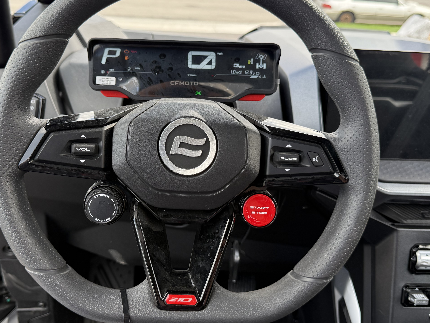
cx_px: 188
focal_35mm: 36
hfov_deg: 51.2
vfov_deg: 39.6
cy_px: 152
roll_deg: -1.4
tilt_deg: -20.6
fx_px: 447
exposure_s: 1/360
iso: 100
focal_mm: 6.76
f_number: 1.78
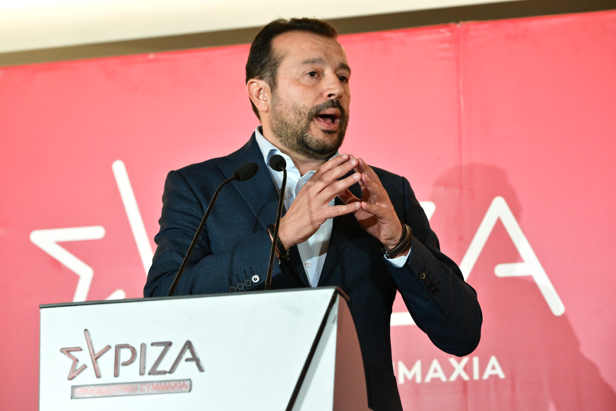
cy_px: 206
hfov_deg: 12.8
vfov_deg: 8.6
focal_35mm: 160
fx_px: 2738
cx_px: 308
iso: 6400
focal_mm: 160
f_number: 5.6
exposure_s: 1/320
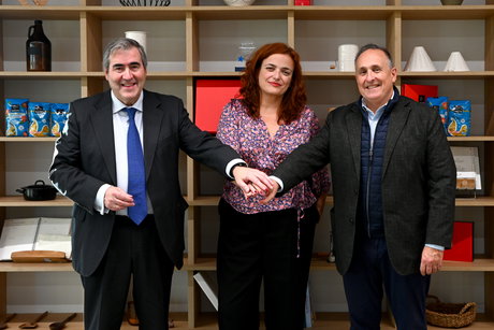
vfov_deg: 26.0
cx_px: 247
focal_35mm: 52
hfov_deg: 38.2
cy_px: 165
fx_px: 714
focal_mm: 52
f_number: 8
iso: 1600
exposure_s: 1/60
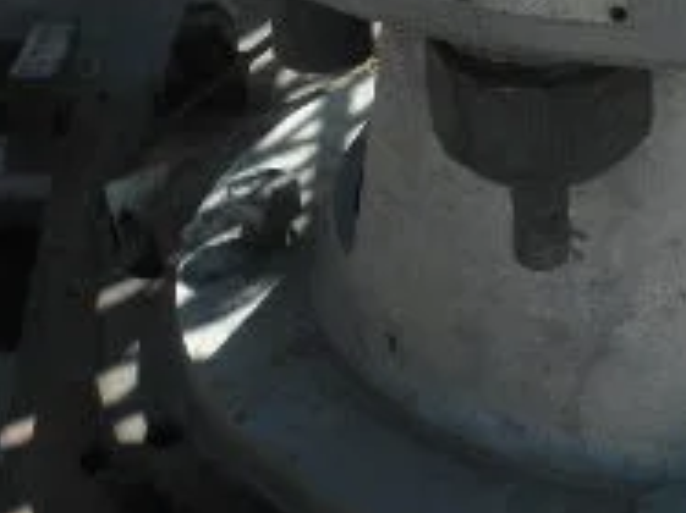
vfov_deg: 7.3
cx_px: 580
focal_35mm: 202
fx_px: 4001
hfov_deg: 9.8
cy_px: -132
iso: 64
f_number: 3.8
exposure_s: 1/500
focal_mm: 10.5
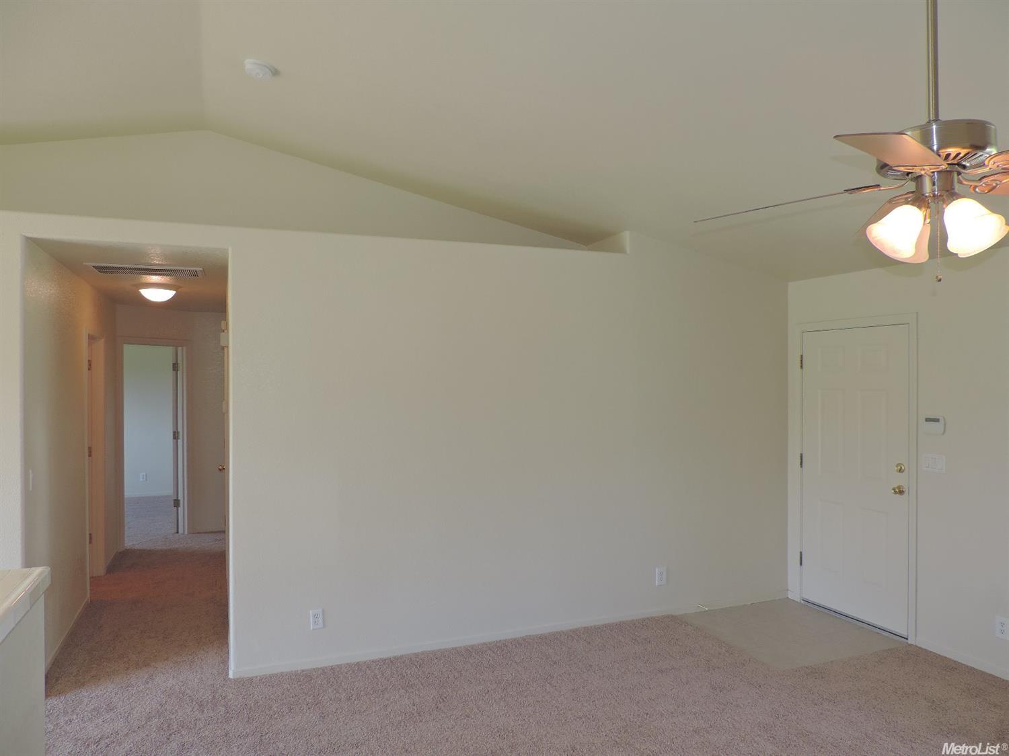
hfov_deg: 71.6
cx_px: 504
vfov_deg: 56.8
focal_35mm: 24
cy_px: 378
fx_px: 699
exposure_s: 1/40
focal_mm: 4.3
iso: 90
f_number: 3
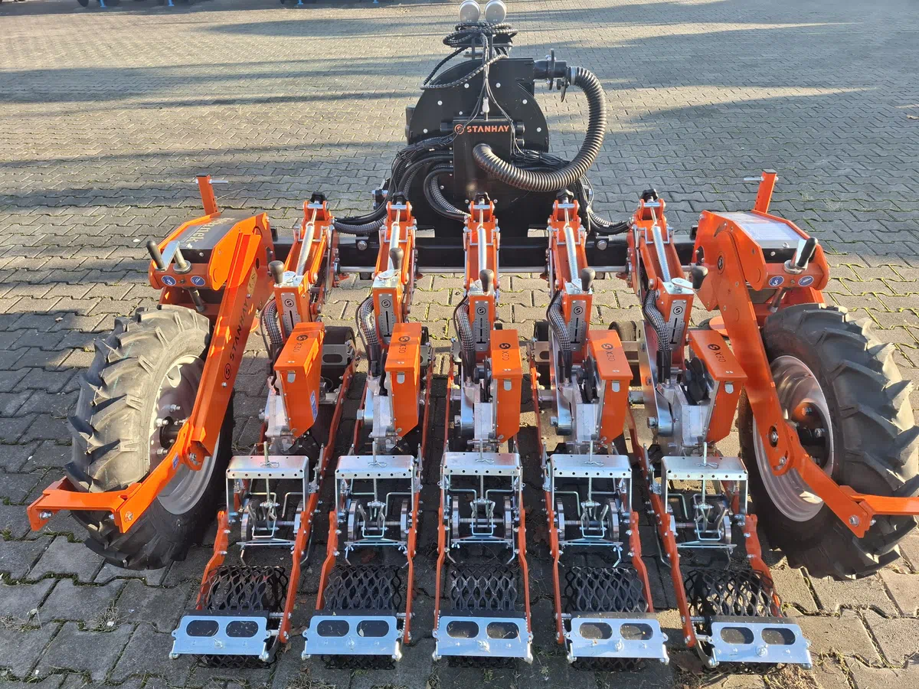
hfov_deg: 73.9
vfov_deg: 58.9
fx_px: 611
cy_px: 344
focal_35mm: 23
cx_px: 460
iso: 50
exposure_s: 1/300
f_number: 1.8
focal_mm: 5.54
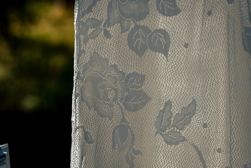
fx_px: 586
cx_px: 126
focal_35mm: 84
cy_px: 84
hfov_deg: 24.2
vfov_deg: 16.3
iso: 200
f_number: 3.6
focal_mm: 56
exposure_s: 1/2700
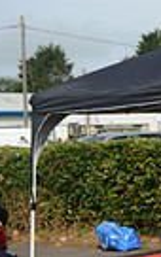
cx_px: 536
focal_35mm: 148
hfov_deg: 7.4
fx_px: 1039
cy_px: 199
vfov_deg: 14.1
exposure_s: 1/1000
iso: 400
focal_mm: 34
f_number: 4.5
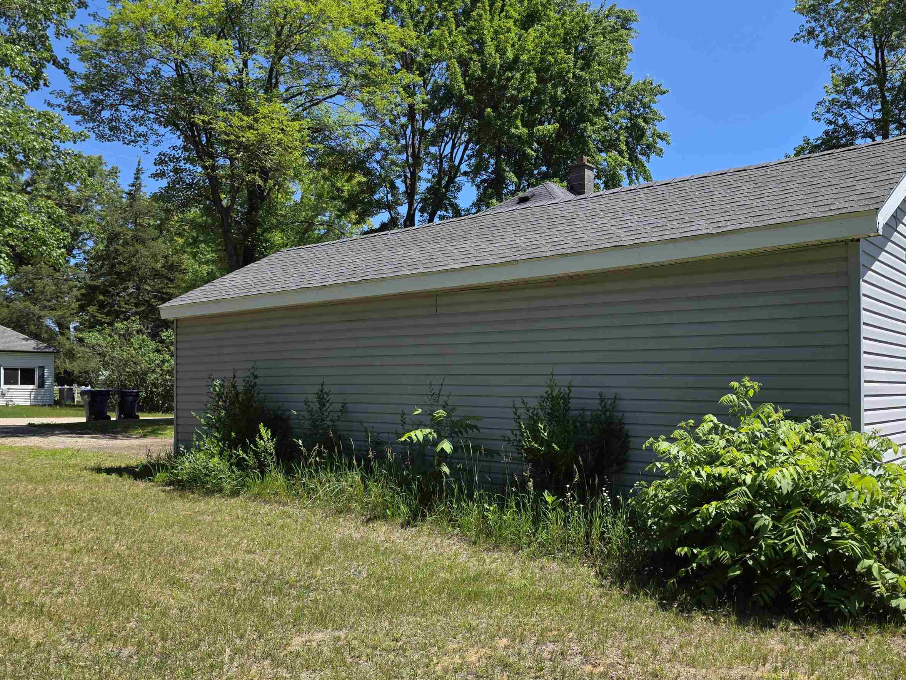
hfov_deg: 59.9
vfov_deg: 46.7
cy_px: 373
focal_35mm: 30
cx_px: 488
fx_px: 785
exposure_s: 1/4237
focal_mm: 6.3
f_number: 1.7
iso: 80
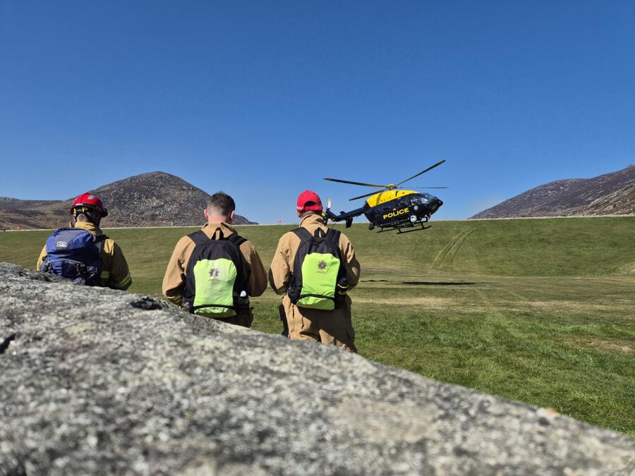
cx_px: 318
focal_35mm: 23
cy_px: 238
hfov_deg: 73.9
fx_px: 422
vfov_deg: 58.9
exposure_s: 1/2648
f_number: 1.8
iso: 25
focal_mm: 5.4
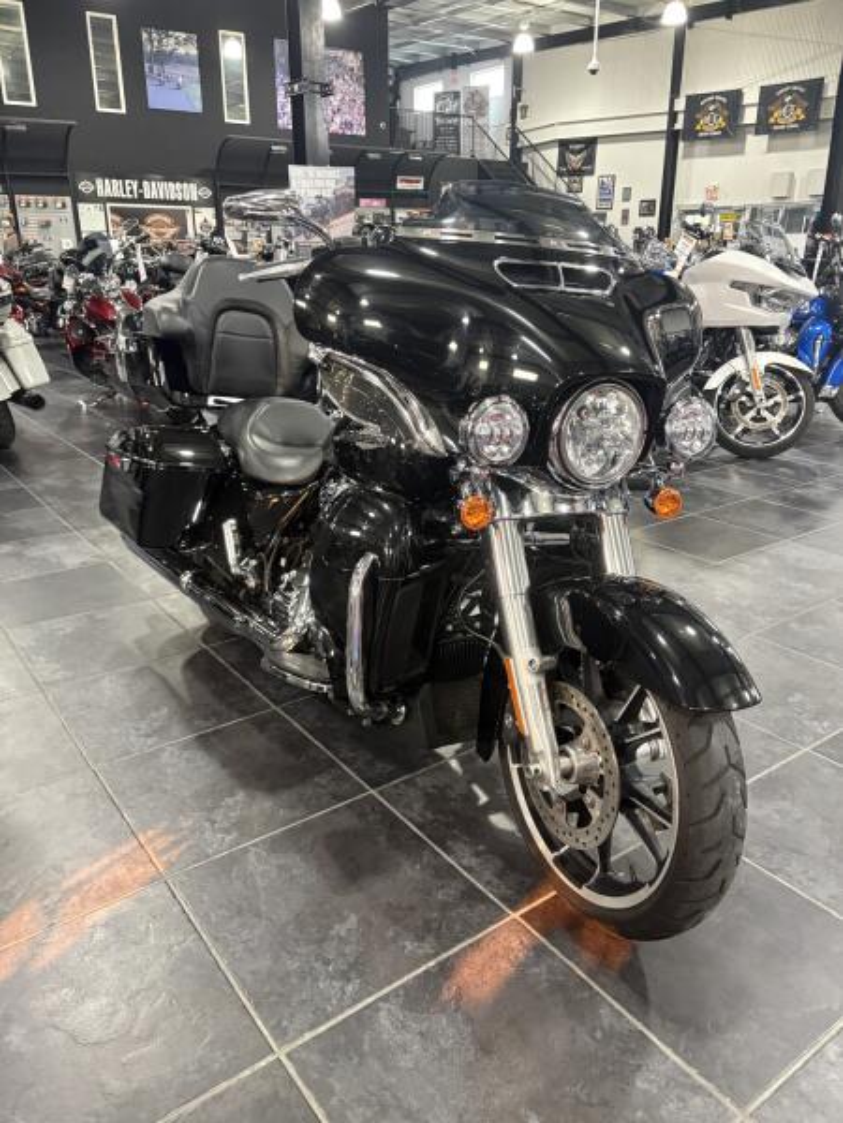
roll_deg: +0.1
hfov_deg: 53.1
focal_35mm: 26
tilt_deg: -19.7
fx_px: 844
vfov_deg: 67.3
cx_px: 422
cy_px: 562
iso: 500
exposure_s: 1/60
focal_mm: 5.96
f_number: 1.6
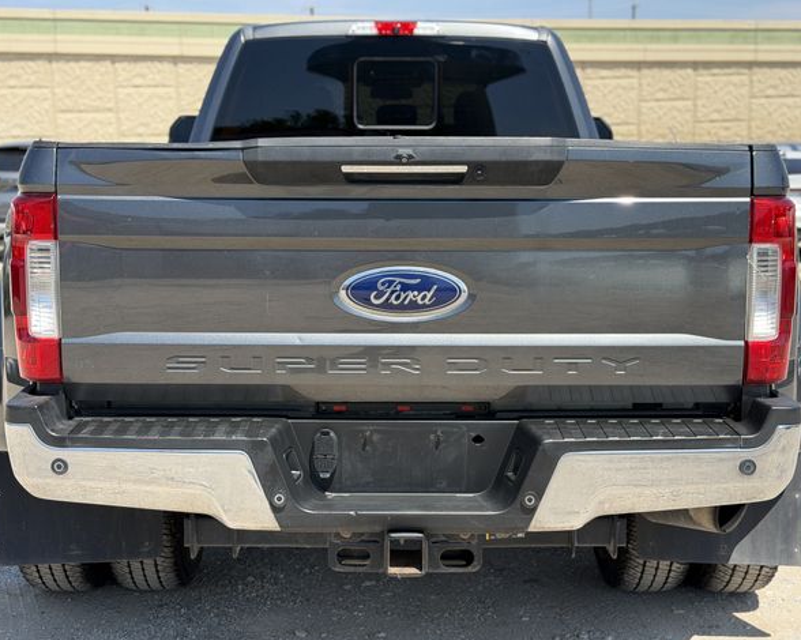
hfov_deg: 36.7
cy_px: 324
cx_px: 399
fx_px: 1209
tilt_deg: -10.3
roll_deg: +1.0
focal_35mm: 51
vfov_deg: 29.7
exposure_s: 1/2667
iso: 80
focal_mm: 6.76
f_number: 1.78
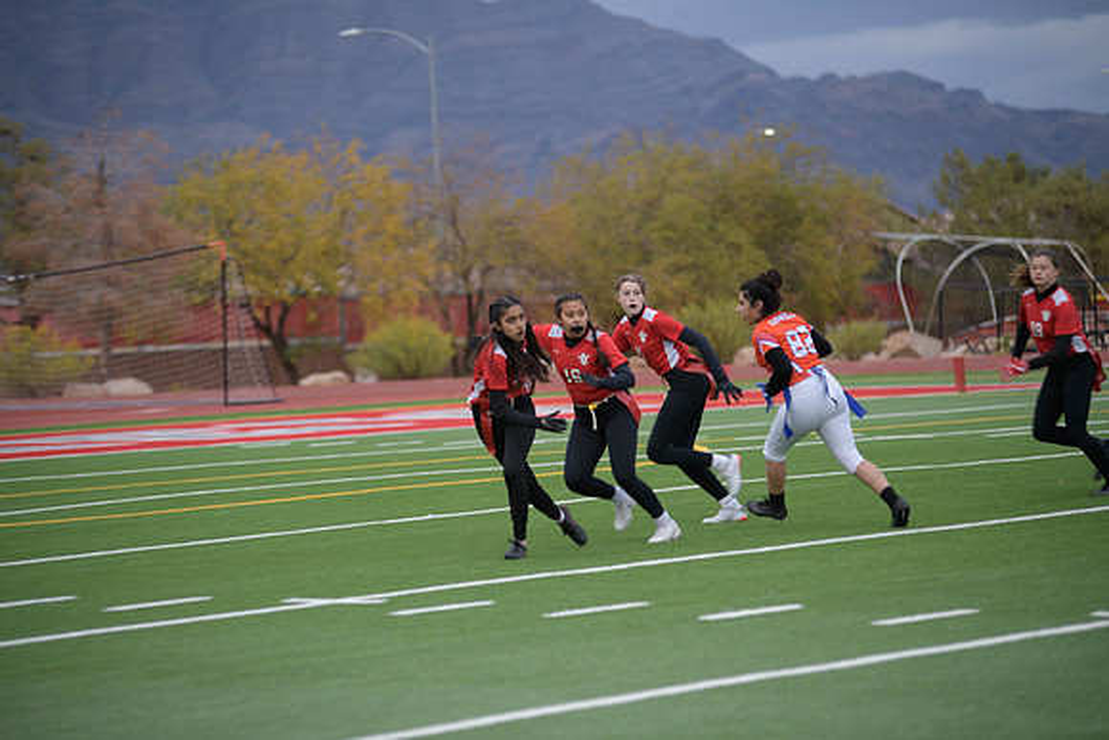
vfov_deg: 8.3
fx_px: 5084
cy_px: 370
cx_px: 554
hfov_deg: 12.4
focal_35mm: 165
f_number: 2.8
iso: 160
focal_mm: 165
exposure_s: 1/200
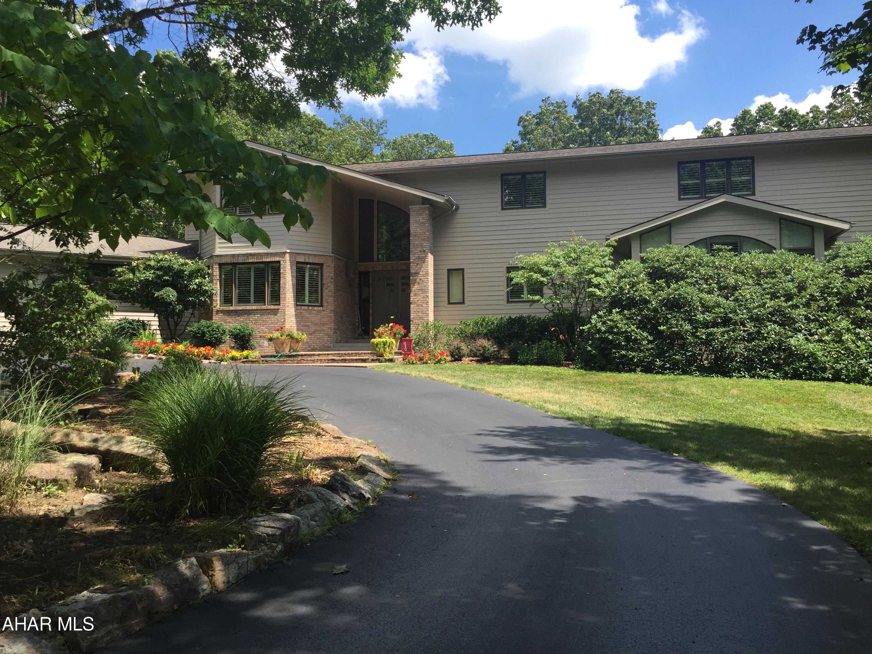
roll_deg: -0.8
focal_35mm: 29
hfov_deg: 61.7
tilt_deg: +3.7
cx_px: 436
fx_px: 731
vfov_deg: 48.2
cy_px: 327
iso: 32
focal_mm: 4.15
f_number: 2.2
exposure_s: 1/989
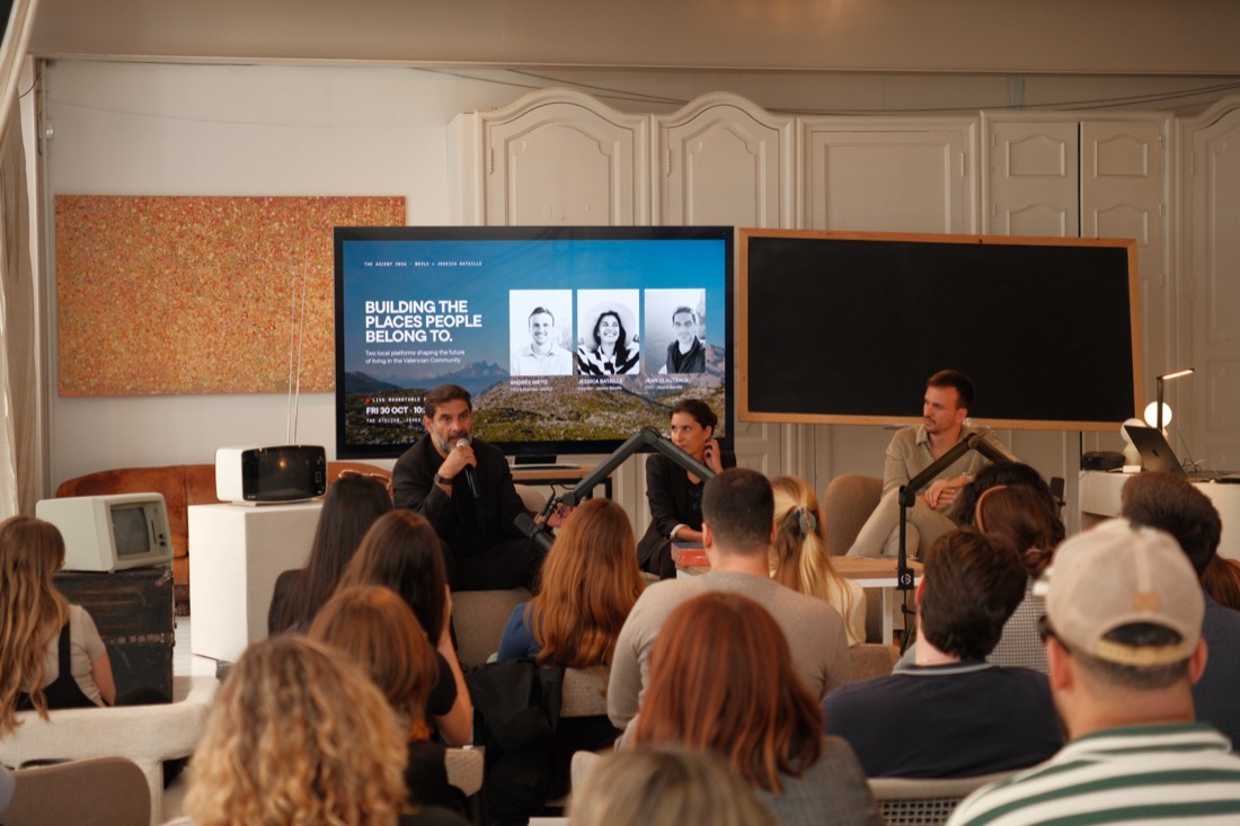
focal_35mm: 59
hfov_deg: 33.9
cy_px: 413
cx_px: 620
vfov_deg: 23.0
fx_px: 2032
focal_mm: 39.5
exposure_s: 1/100
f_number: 2.8
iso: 400
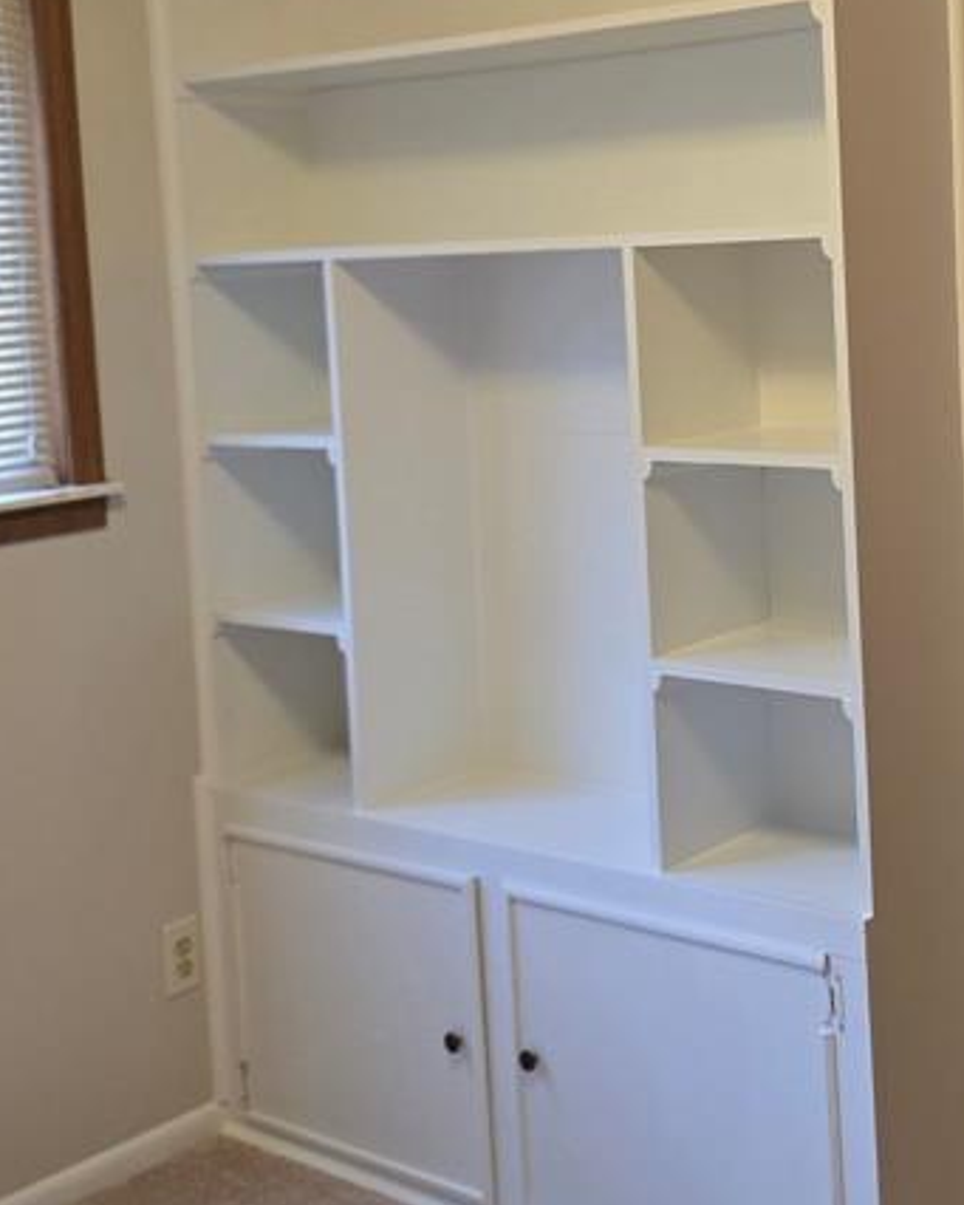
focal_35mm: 54
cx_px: 738
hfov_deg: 27.7
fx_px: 1925
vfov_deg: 34.3
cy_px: 368
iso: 320
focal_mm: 6.3
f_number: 1.7
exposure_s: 1/120
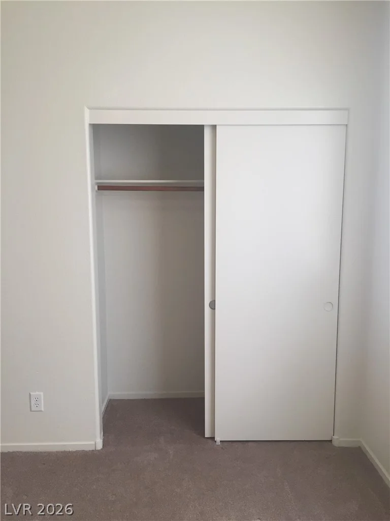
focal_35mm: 29
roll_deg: -0.1
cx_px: 195
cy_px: 260
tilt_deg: -8.2
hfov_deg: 48.2
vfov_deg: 61.7
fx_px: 436
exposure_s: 1/30
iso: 32
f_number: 2.2
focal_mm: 4.15
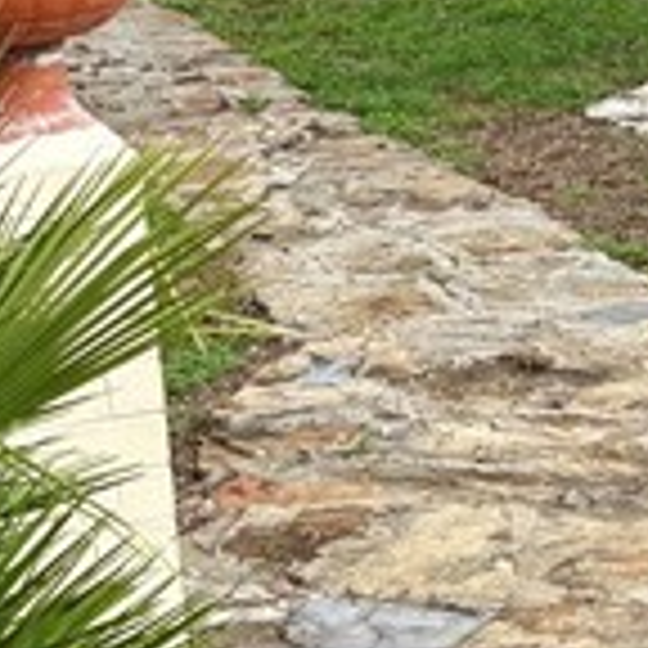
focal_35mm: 163
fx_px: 3452
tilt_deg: -3.6
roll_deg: +2.0
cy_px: -176
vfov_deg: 10.5
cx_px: 792
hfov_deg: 10.5
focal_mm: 5.96
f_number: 1.6
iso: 50
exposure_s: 1/1901
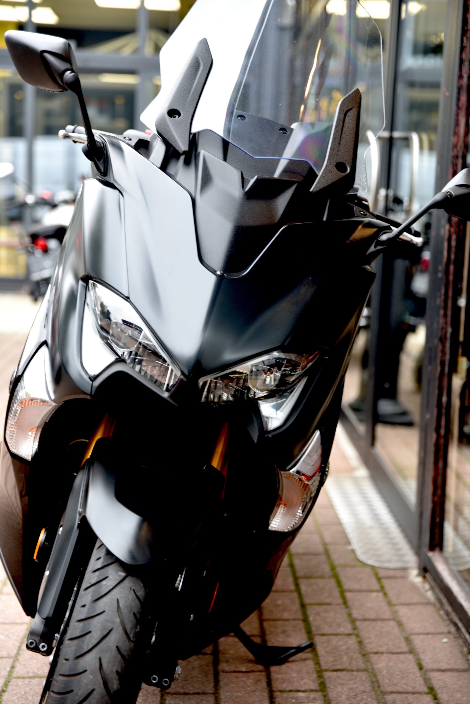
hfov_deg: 20.6
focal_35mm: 66
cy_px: 352
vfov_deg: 30.5
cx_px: 235
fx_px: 1291
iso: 200
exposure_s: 1/60
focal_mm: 66
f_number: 2.8
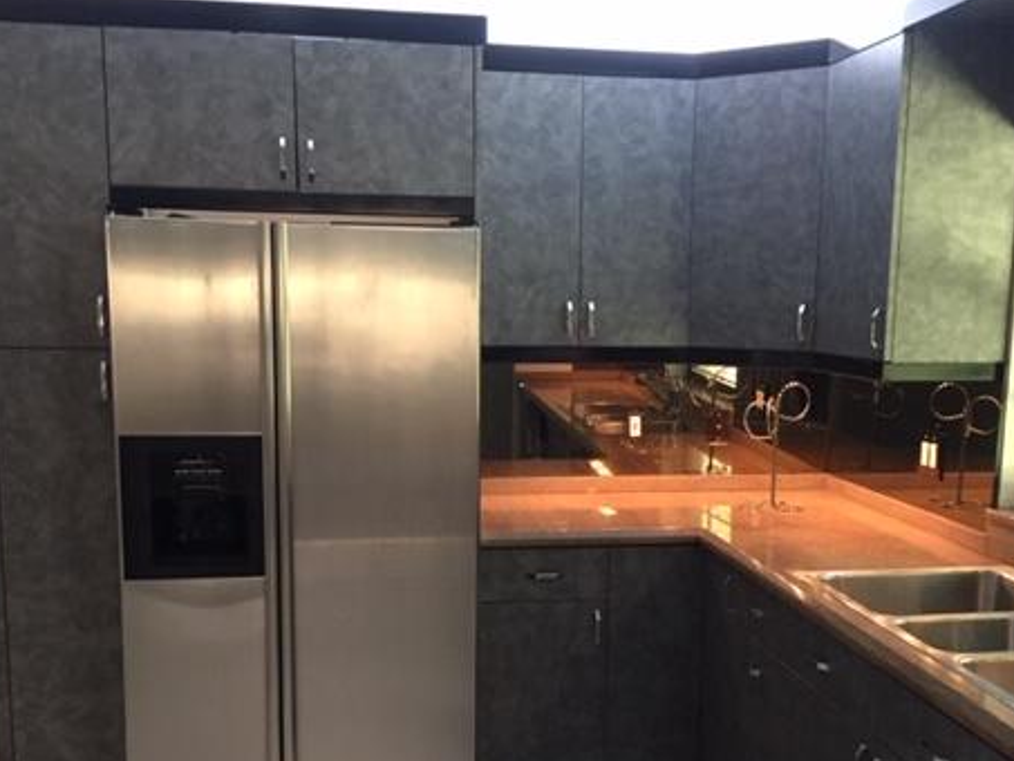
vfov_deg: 34.9
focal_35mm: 41
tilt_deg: -10.1
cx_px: 548
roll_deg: -2.2
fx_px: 1201
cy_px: 501
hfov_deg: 45.7
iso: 160
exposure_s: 1/30
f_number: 2.2
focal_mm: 4.15
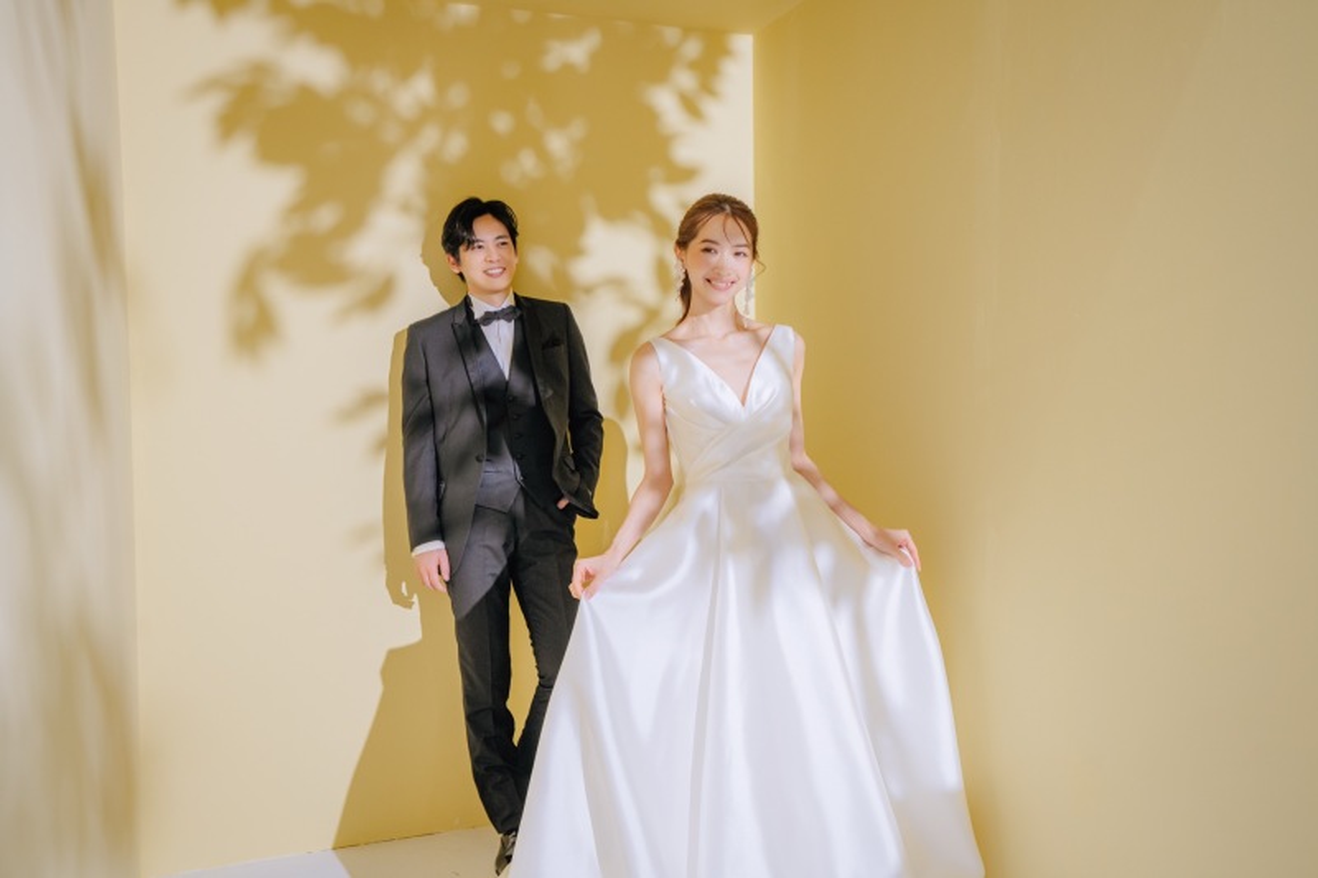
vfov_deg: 41.1
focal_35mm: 32
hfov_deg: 58.7
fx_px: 1171
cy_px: 439
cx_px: 659
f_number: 5.6
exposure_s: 1/125
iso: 640
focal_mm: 32
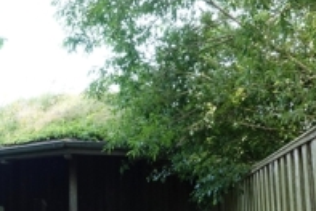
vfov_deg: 20.1
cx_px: 55
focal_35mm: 67
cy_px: 171
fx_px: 589
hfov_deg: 29.2
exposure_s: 1/30
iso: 400
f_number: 8
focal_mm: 11.03
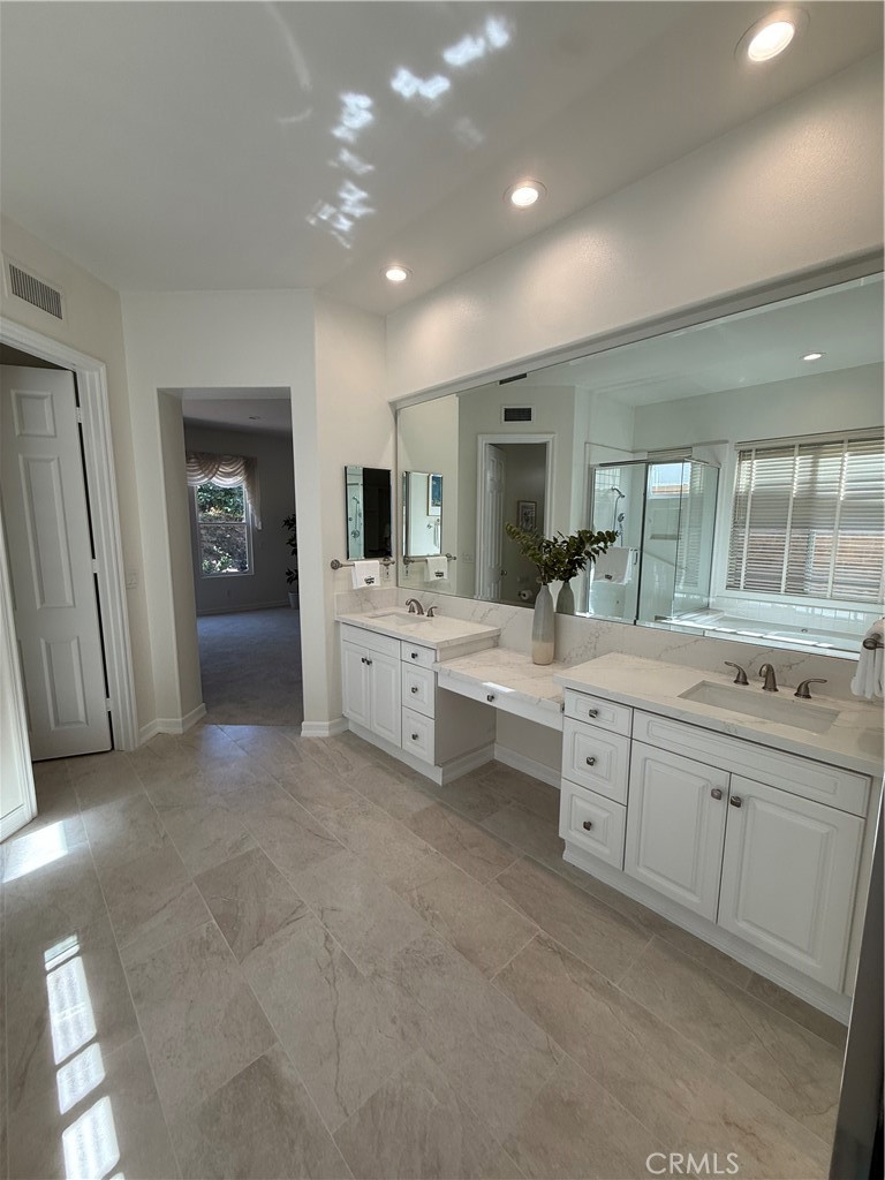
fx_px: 477
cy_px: 590
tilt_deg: -7.9
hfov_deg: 85.7
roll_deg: -0.9
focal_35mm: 14
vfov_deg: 102.1
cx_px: 442
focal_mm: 2.22
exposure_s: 1/120
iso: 64
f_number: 2.2
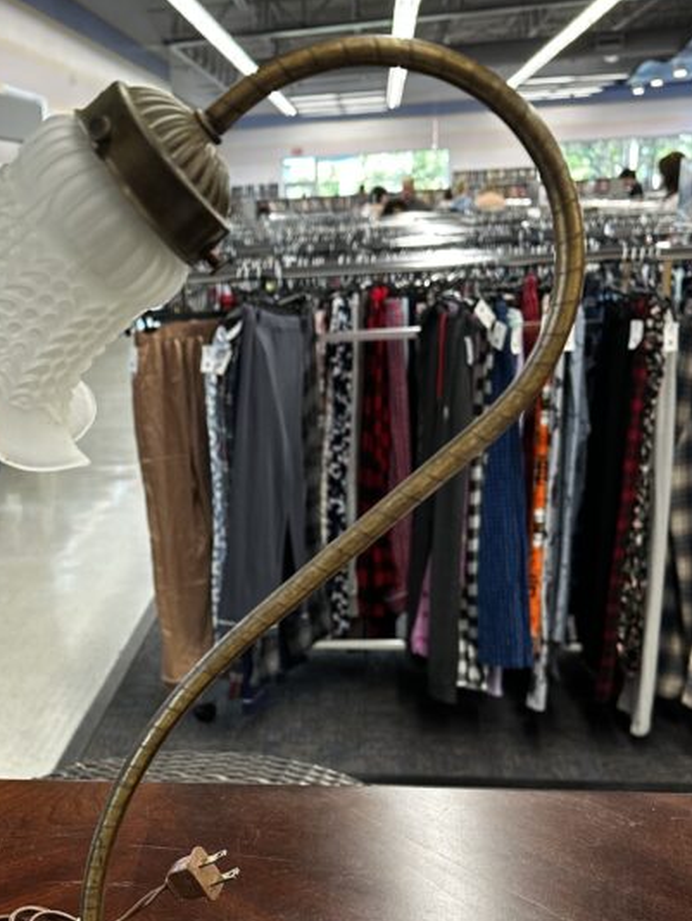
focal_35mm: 46
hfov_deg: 30.8
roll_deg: +2.5
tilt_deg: -18.4
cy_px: 645
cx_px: 147
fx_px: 1225
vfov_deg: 40.5
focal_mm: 6.86
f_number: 1.78
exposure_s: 1/121
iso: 200
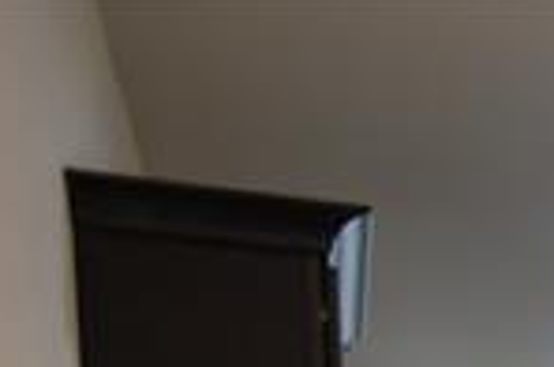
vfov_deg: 9.0
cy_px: 991
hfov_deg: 11.9
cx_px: 1426
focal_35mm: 130
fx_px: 1996
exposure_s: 1/60
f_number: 4
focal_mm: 24
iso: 400
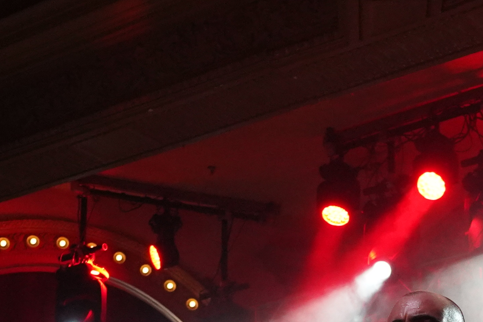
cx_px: 308
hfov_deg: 20.2
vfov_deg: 12.6
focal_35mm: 101
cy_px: 528
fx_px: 1355
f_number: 4
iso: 5000
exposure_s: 1/160
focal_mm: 24
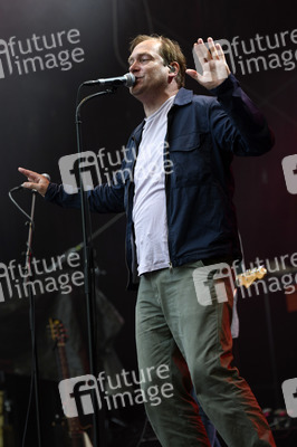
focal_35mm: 105
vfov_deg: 19.5
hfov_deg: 13.0
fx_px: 1302
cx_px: 148
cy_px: 224
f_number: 3.5
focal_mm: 105
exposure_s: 1/640
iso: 800
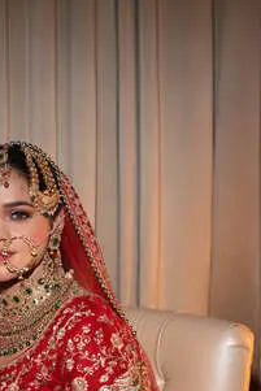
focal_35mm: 93
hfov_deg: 14.3
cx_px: -37
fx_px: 1010
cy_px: 174
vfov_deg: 21.9
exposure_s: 1/200
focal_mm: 35
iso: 100
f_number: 1.8
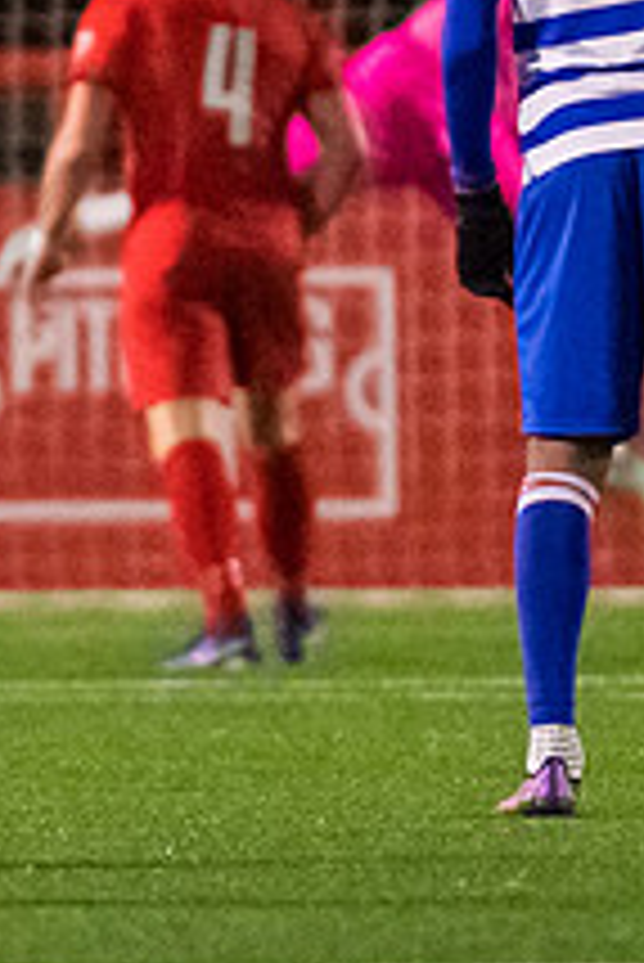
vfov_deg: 1.2
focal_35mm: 1690
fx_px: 45272
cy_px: 116
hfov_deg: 0.8
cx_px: 59
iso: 8000
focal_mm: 300
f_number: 2.8
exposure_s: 1/1250
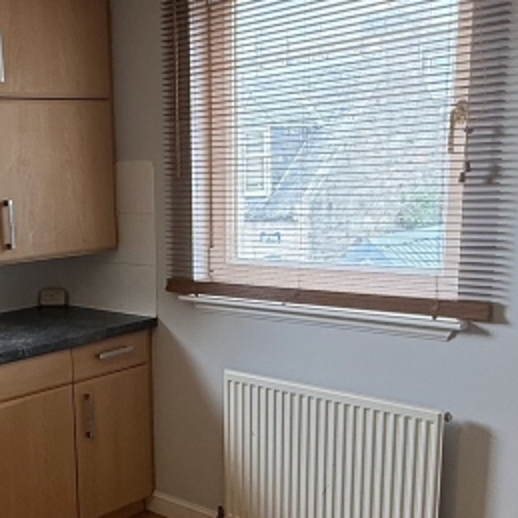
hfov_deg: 33.2
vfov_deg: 34.3
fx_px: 830
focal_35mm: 49
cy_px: 356
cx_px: 72
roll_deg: +2.9
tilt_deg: -12.5
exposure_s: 1/99
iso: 100
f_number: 2.2
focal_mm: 2.22
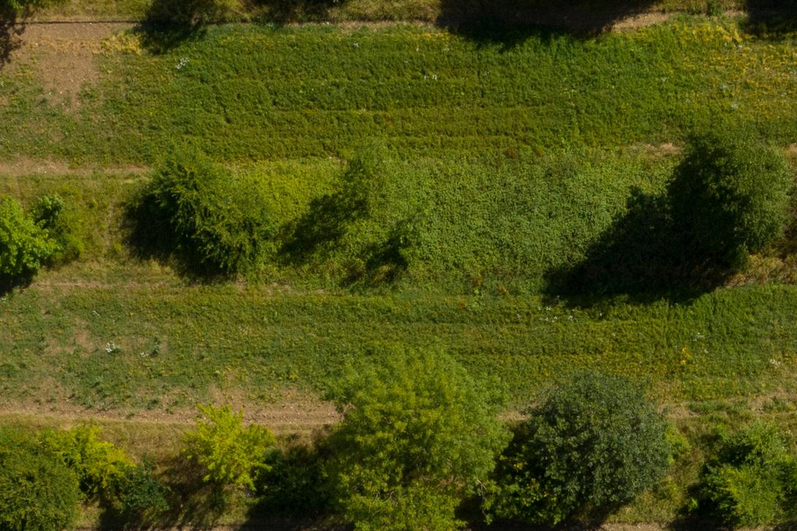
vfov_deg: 13.2
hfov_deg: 20.8
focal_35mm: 98
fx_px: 2169
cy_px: 790
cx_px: 501
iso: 100
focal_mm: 10.26
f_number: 8
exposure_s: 1/100
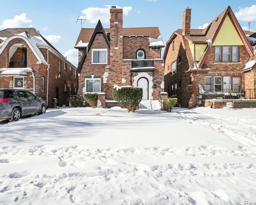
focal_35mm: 21
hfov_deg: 77.4
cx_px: 116
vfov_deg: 65.6
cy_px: 102
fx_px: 159
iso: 100
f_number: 8
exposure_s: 1/500
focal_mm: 12
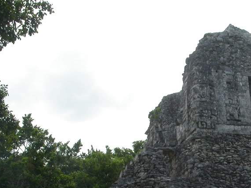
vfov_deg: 21.2
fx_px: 493
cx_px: 197
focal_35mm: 68
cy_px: 163
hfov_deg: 28.0
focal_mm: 7.85
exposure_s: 1/260
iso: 100
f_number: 7.5
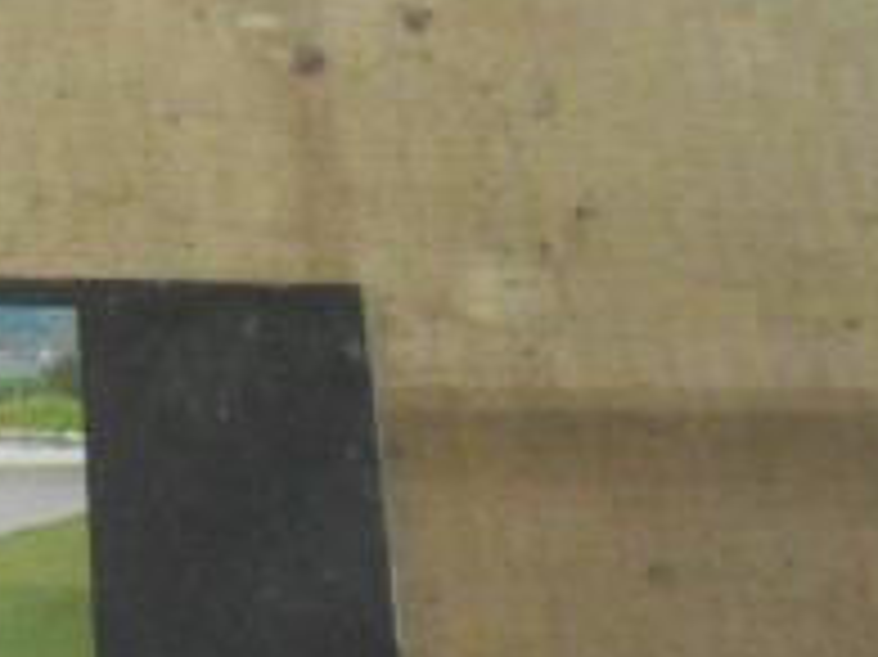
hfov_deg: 22.2
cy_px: 320
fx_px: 2028
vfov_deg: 18.4
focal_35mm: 80
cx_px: -234
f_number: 3.5
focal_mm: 4.6
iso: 800
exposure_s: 1/50
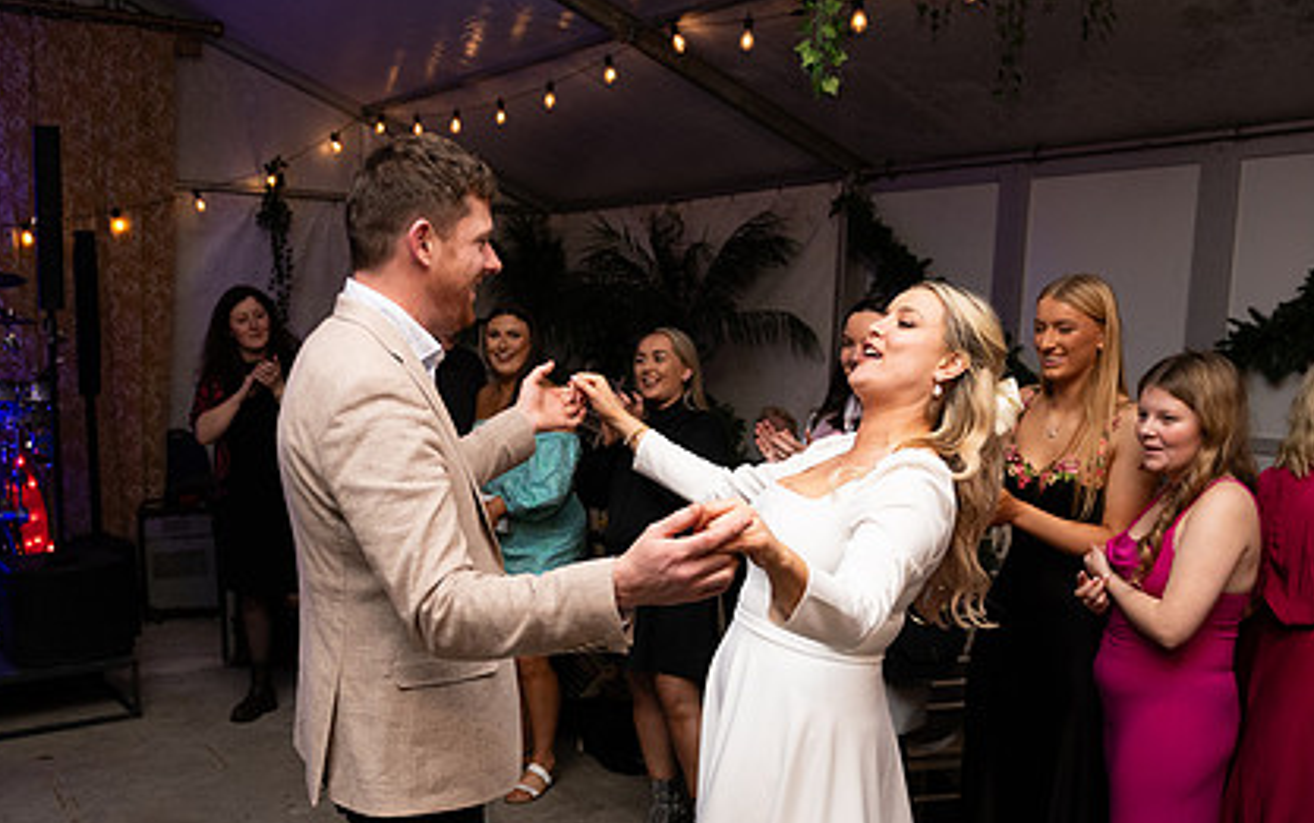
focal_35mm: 34
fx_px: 1218
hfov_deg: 56.6
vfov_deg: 37.0
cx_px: 589
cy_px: 525
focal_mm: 24
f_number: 3.5
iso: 800
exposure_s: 1/160
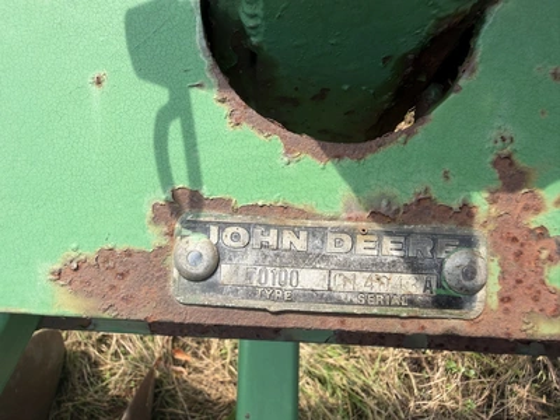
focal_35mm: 24
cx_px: 280
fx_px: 388
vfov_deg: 56.8
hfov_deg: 71.6
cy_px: 210
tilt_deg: -82.2
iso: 40
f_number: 2.2
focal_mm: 2.22
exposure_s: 1/639
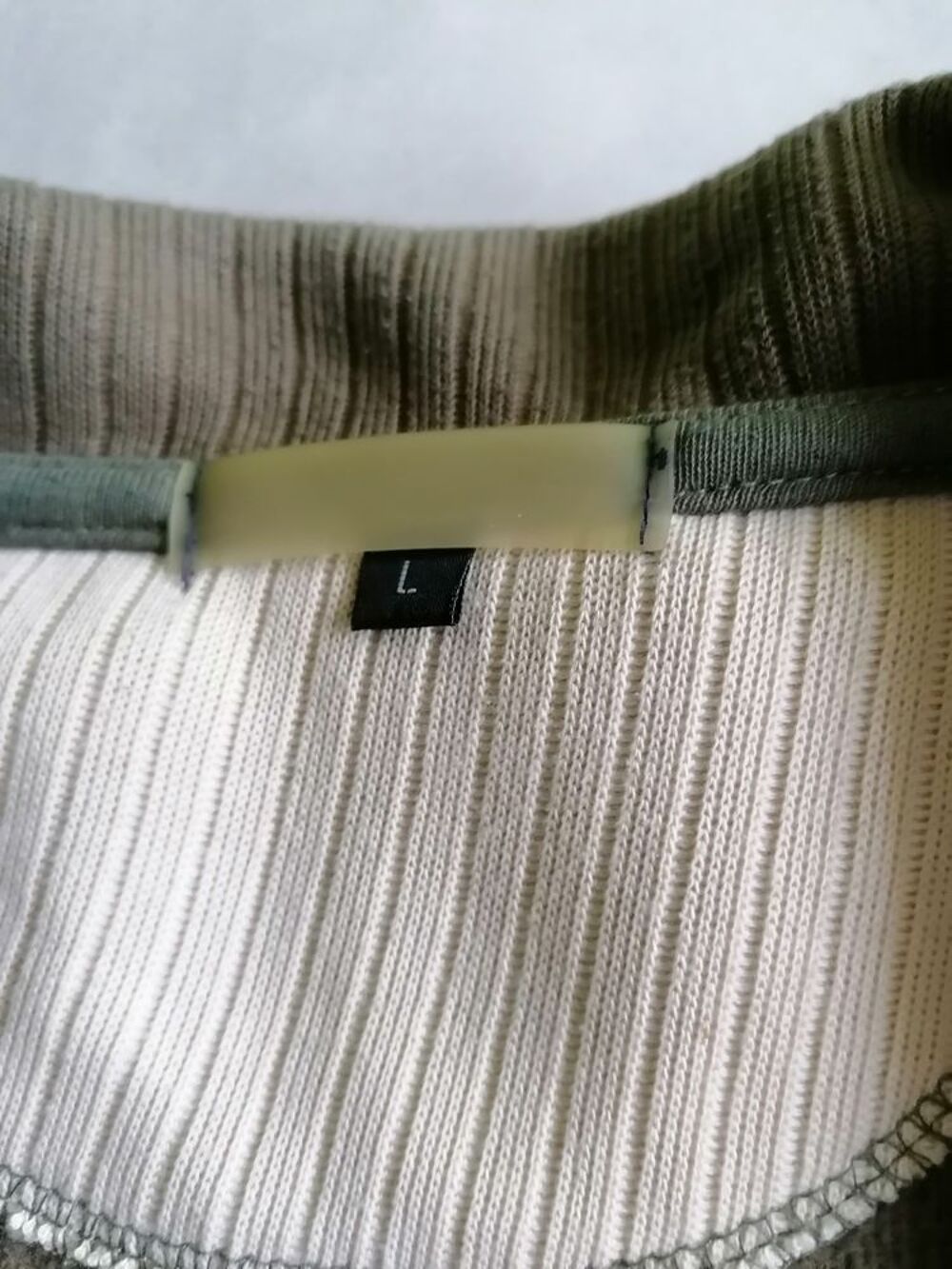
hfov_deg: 51.4
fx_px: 990
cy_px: 634
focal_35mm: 27
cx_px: 476
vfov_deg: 65.3
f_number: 1.8
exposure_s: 1/25
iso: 500
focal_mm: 4.75
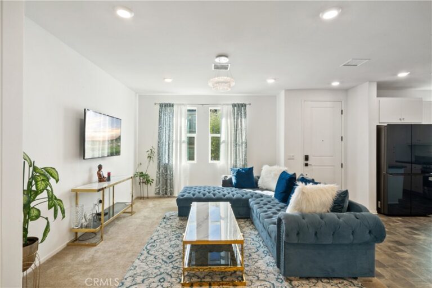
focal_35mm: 17
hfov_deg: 93.3
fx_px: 204
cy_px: 144
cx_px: 216
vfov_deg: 70.4
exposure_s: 13
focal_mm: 17
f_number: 22
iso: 40
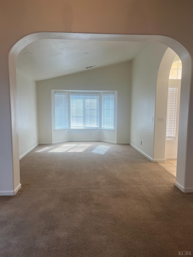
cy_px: 128
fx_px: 193
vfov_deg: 67.3
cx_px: 96
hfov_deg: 53.1
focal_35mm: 26
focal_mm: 5.7
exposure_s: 1/120
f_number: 1.5
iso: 50
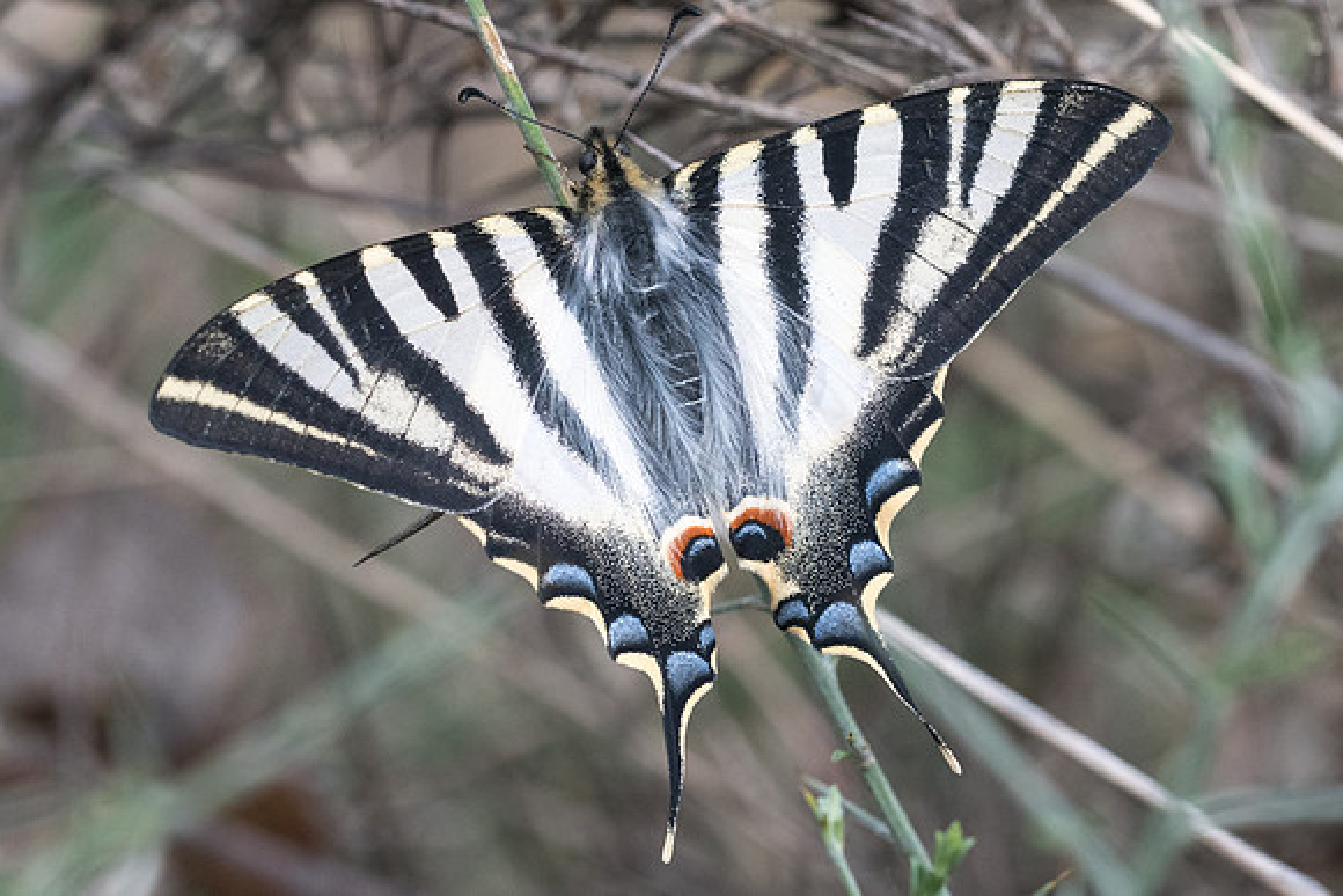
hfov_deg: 6.9
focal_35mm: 301
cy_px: 334
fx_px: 11219
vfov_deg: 4.6
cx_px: 648
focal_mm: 150
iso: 800
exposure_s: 1/400
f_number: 9
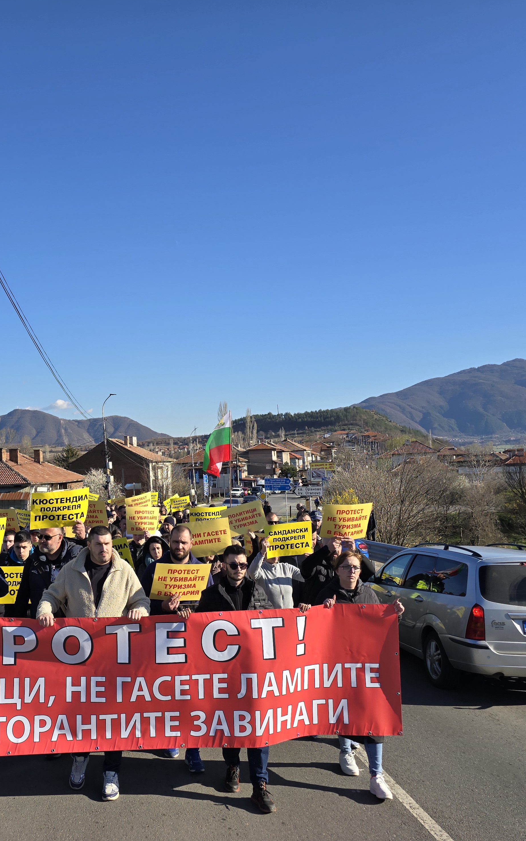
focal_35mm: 33
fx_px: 757
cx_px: 139
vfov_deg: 58.1
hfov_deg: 37.5
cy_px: 418
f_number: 1.7
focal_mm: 6.3
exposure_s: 1/509
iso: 12
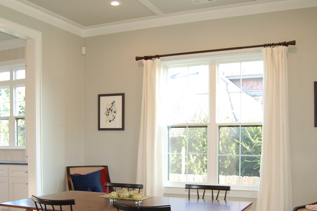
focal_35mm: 42
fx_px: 370
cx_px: 148
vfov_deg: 31.4
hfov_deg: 46.4
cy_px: 154
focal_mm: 18
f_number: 3.5
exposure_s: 1/60
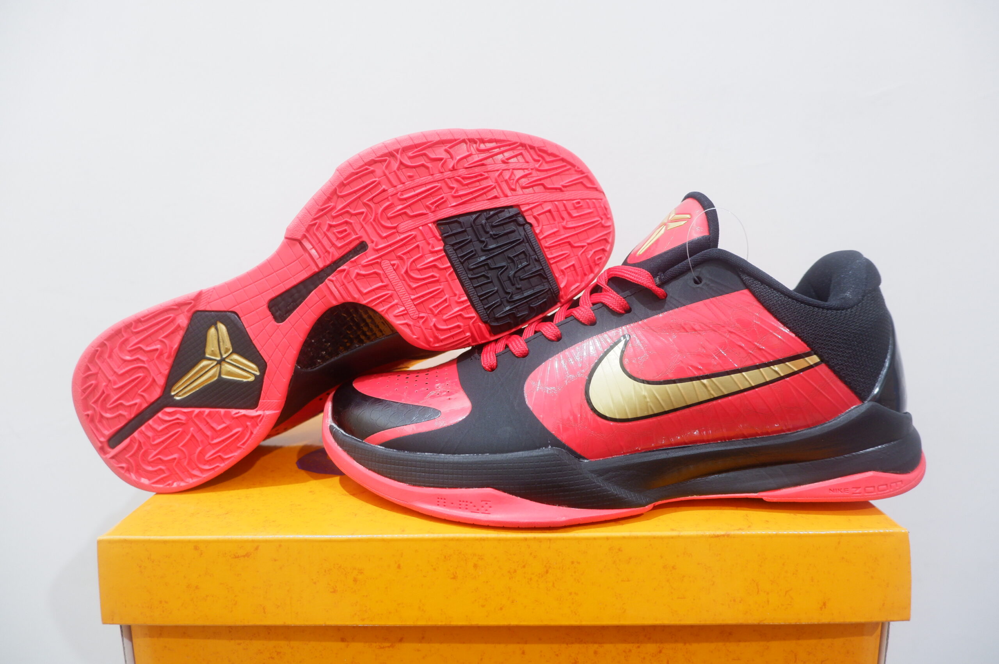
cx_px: 500
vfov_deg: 55.0
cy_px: 332
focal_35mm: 23
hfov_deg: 76.1
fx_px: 638
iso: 800
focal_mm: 15
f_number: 3.5
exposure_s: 1/25
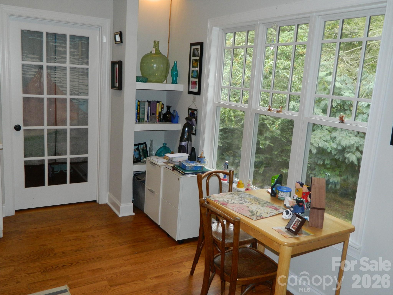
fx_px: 352
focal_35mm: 31
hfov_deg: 58.4
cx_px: 196
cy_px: 148
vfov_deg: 45.4
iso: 200
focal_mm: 5.6
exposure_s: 1/40
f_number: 3.2
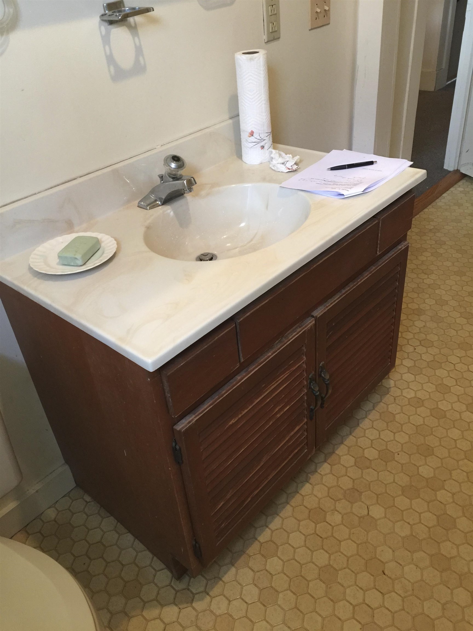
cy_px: 316
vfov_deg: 61.7
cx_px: 236
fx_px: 528
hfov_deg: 48.2
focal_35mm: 29
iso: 100
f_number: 2.2
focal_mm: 4.15
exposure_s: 1/15
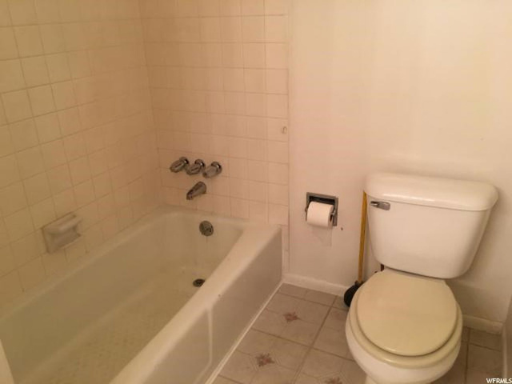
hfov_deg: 61.7
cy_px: 192
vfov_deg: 48.2
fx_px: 429
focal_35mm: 29
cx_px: 256
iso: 100
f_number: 2.2
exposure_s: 1/30
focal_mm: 4.15
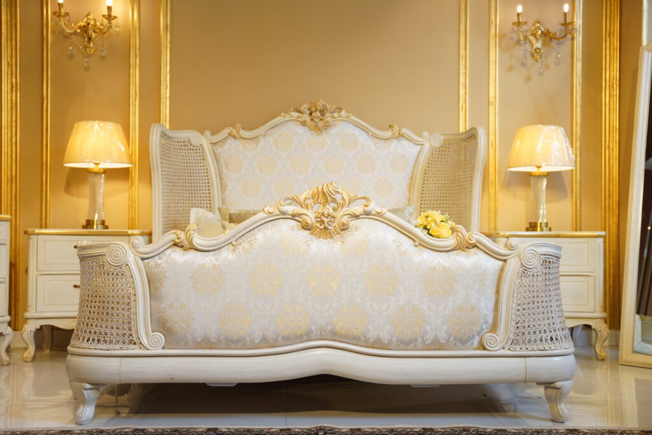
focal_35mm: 42
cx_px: 326
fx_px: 757
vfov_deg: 32.0
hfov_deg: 46.6
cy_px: 218
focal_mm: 41.8
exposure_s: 1/160
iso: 500
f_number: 2.8
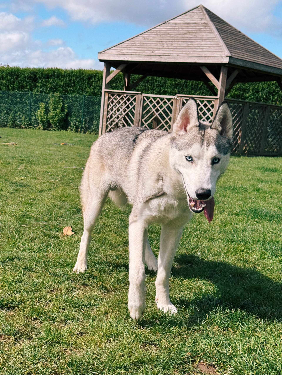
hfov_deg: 30.3
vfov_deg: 39.7
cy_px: 188
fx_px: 521
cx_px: 141
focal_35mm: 48
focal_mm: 6.76
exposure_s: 1/4310
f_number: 1.78
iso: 64
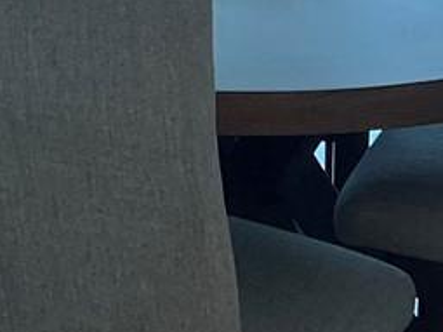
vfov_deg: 8.8
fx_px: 2085
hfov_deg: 11.6
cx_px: -224
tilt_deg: -10.3
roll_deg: +2.6
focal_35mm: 163
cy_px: -212
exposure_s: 1/120
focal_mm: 5.7
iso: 80
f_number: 1.5
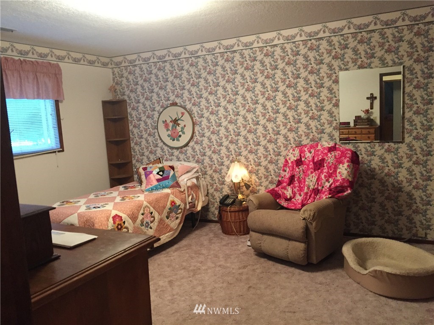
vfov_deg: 48.2
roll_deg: +3.3
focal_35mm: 29
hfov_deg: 61.7
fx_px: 364
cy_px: 162
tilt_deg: -7.4
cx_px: 217
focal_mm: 4.15
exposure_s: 1/30
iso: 250
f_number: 2.2
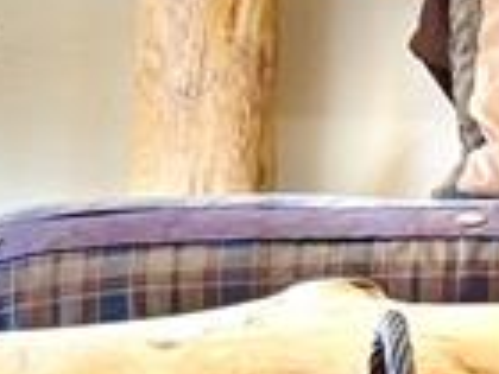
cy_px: 351
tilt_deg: +0.5
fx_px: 5060
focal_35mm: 351
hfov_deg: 5.5
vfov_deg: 4.2
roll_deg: +0.7
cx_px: 1002
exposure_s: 1/120
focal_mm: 6.76
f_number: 1.78
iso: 125
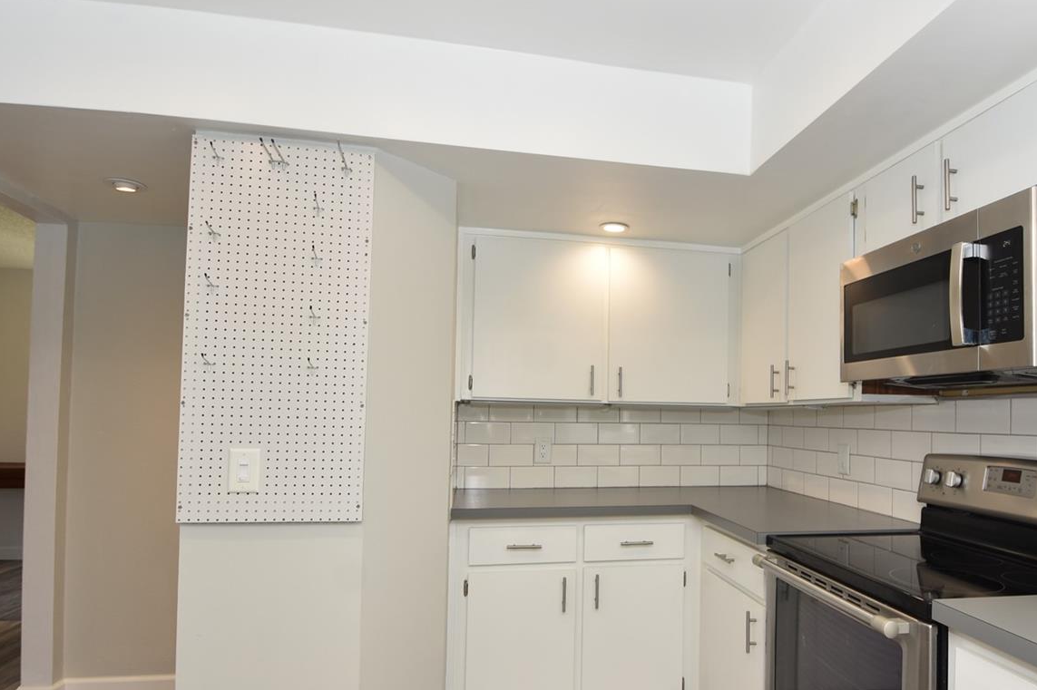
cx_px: 620
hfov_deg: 80.3
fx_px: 605
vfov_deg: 58.9
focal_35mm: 21
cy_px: 420
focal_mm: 10
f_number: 4
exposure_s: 1/60
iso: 200
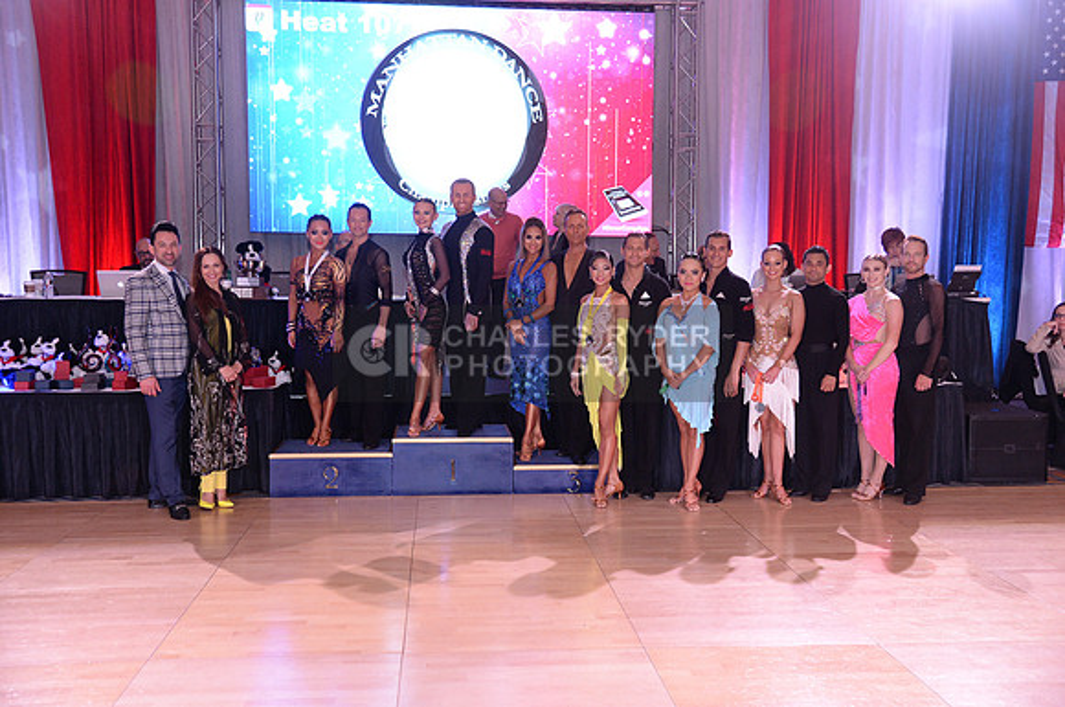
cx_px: 532
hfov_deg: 50.8
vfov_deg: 35.0
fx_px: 1123
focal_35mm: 38
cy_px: 354
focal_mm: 38
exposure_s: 1/250
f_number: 4.5
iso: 2000
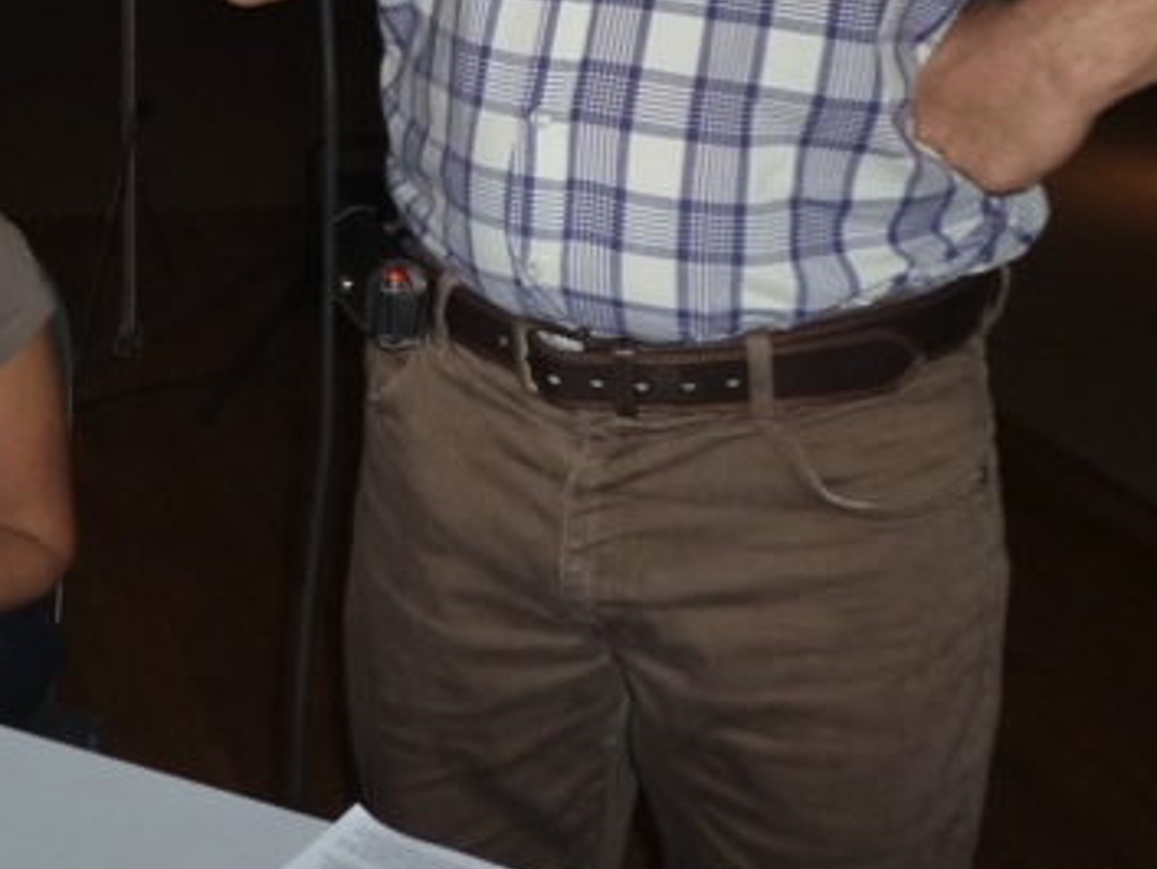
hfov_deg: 28.7
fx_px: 2207
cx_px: 231
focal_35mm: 66
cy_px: -144
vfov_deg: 20.9
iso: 125
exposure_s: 1/60
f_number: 2.8
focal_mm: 4.4
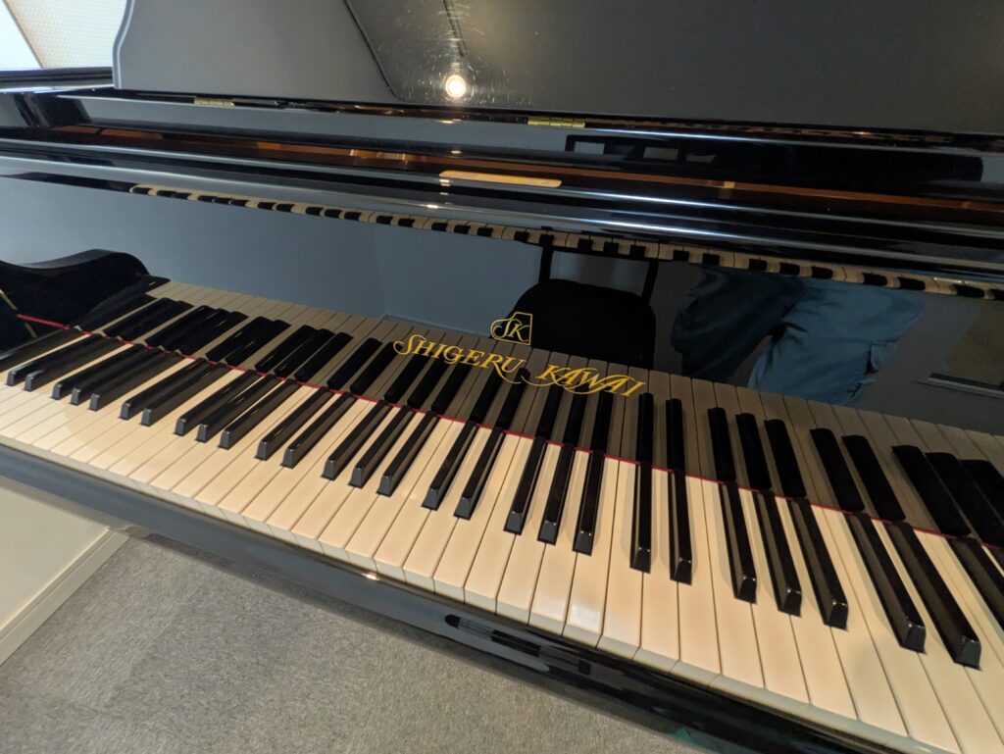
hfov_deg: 102.0
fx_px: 406
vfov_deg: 85.7
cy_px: 377
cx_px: 502
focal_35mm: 14
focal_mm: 1.83
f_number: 2.2
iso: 305
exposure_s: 1/40
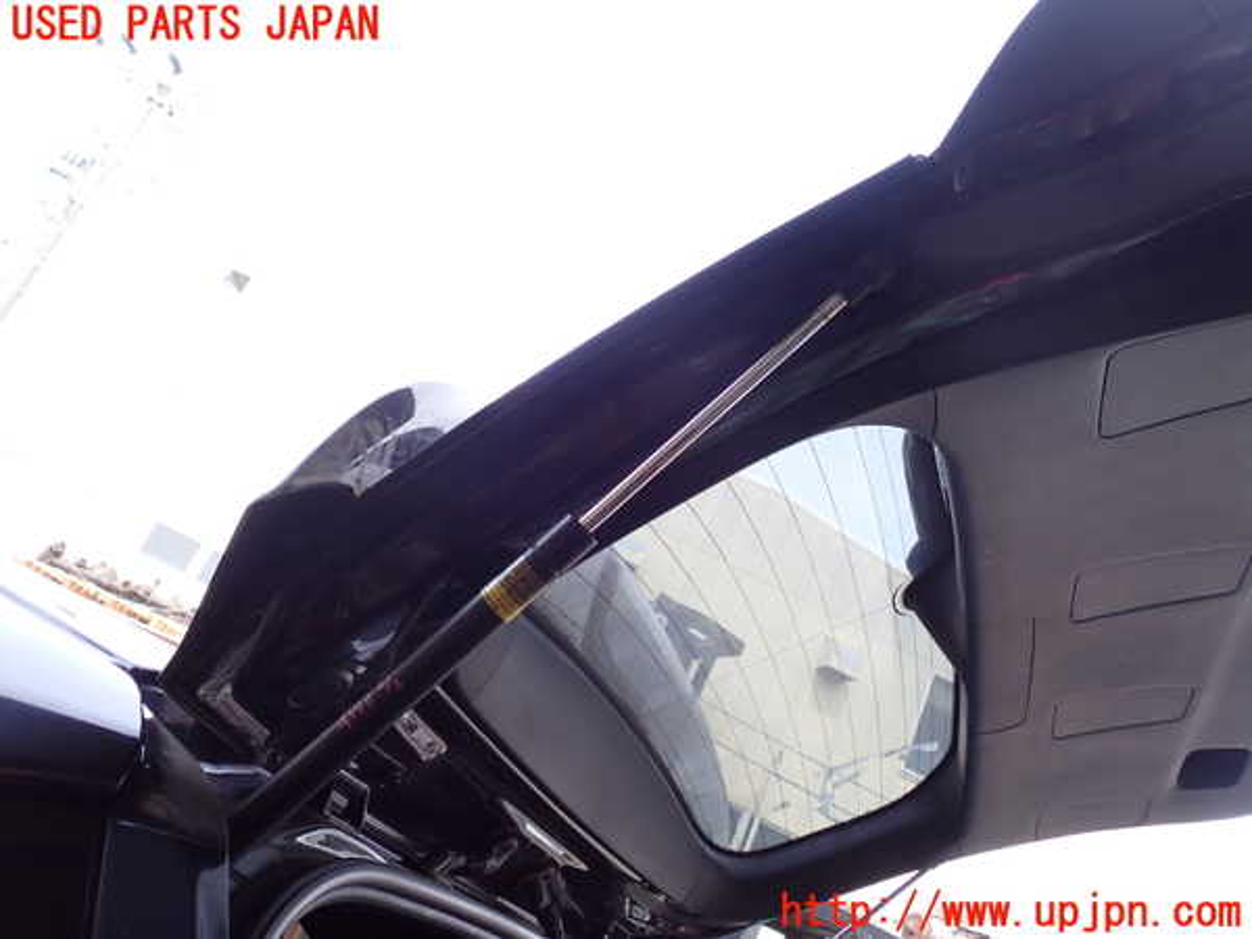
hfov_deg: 60.0
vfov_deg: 46.8
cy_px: 470
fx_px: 1085
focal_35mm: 30
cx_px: 626
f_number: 3.2
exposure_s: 1/125
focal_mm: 5.4
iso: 100
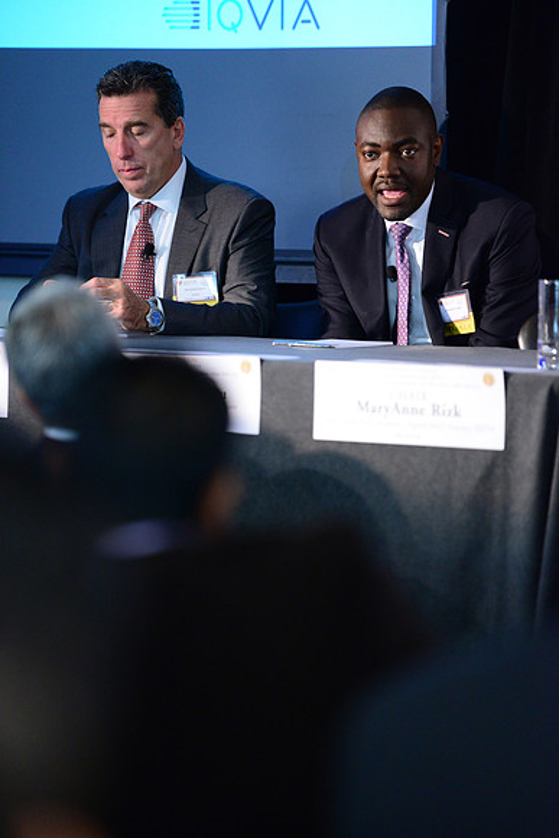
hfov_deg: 6.9
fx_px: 4655
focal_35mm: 200
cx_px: 280
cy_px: 419
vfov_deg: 10.3
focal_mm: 200
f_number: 2.8
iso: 4000
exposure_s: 1/160
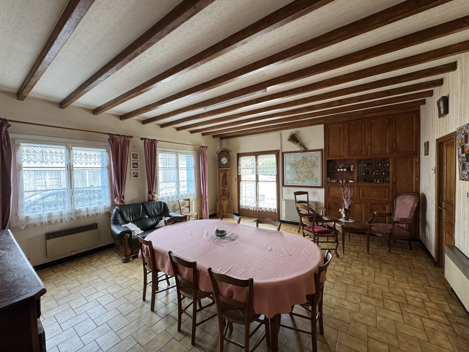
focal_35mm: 14
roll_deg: +1.2
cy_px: 176
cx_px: 234
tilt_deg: -1.9
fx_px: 190
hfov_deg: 102.1
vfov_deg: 85.7
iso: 100
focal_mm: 2.22
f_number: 2.2
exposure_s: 1/99
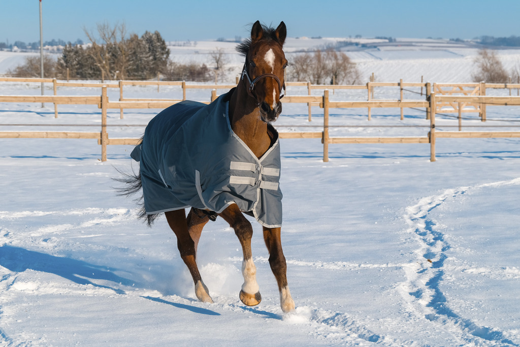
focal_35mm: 123
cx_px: 260
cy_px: 174
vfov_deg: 11.1
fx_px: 1777
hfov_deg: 16.7
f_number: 5.6
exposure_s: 1/2000
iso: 320
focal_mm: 82.2
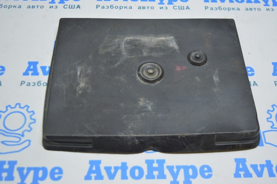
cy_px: 92
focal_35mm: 44
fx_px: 334
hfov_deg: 45.0
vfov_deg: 30.8
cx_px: 138
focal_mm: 29
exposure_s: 1/50
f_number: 4.2
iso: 400
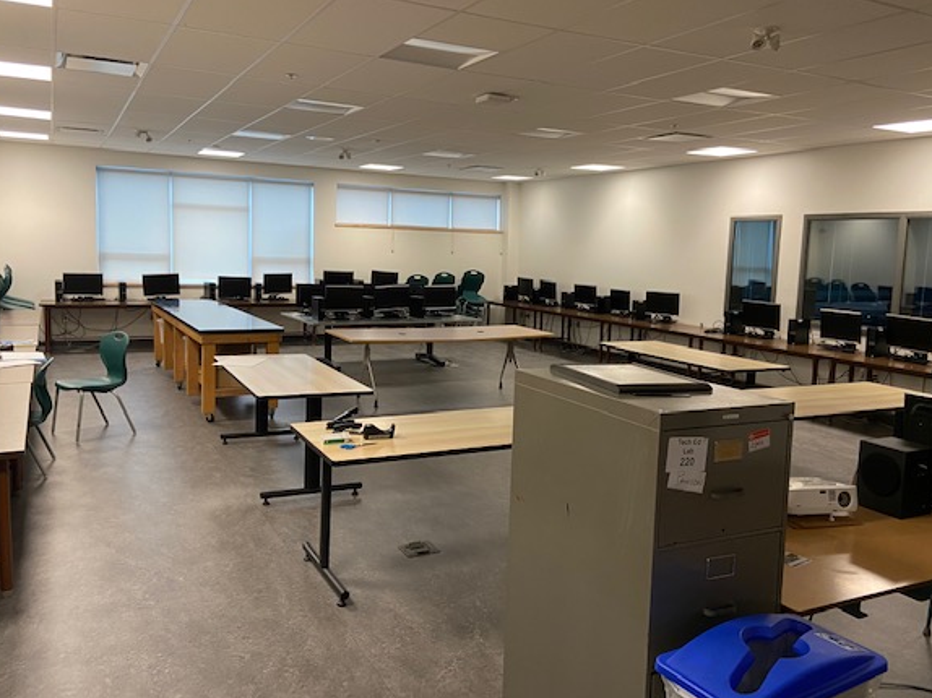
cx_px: 472
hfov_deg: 61.7
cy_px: 347
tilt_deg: -6.7
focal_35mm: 29
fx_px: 780
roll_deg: -1.6
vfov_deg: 48.2
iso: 125
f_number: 1.8
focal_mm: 4.25
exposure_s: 1/66
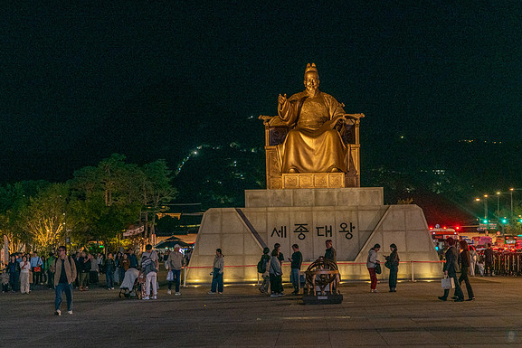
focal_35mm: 91
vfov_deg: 15.0
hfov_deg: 22.4
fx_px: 1320
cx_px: 232
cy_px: 178
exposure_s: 1/160
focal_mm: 70
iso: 1600
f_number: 3.5
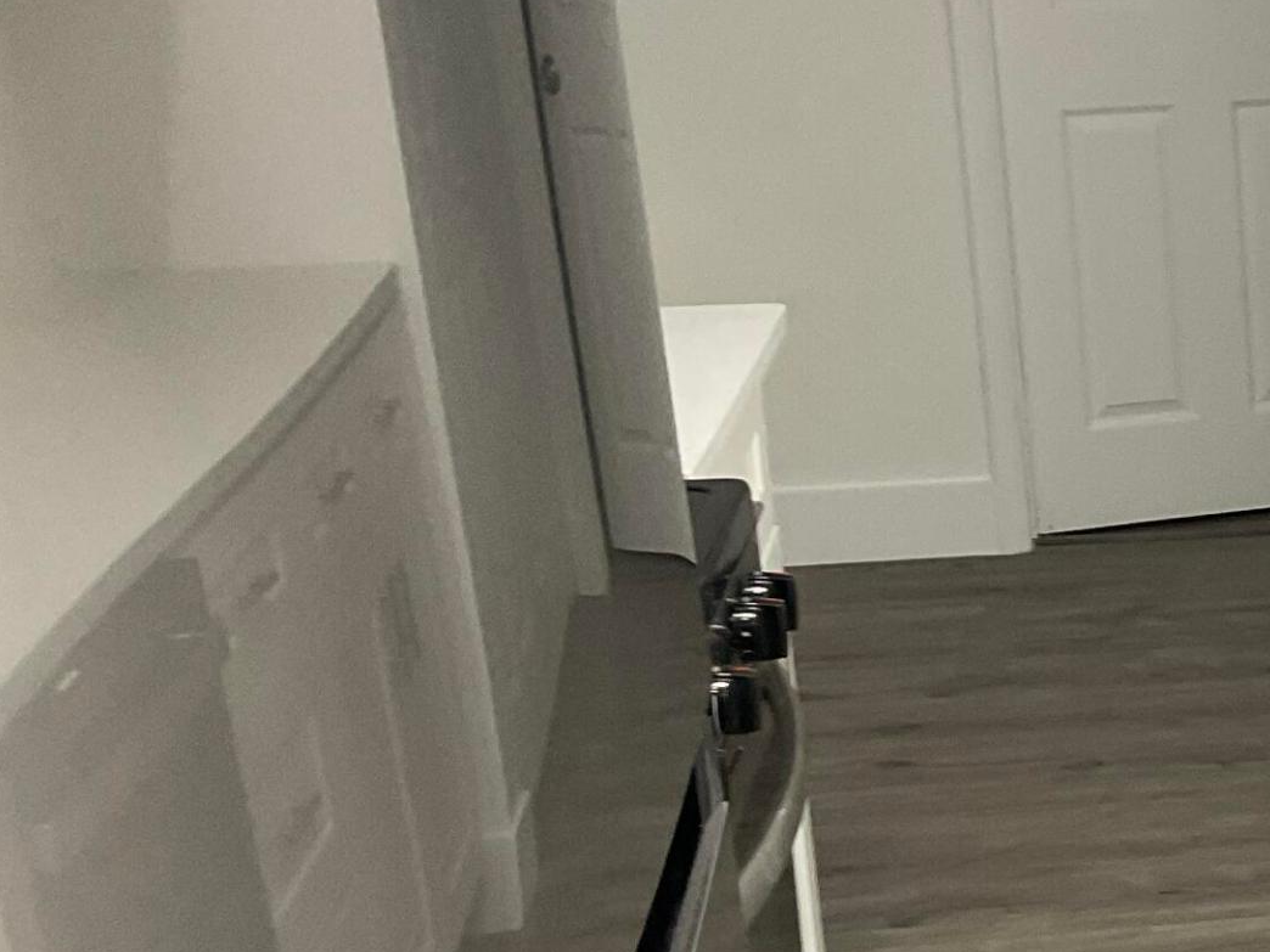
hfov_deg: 21.5
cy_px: 657
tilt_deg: -17.8
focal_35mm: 80
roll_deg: -0.5
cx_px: 1747
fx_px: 2935
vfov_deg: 18.4
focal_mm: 3
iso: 40
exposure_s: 1/60
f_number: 1.8
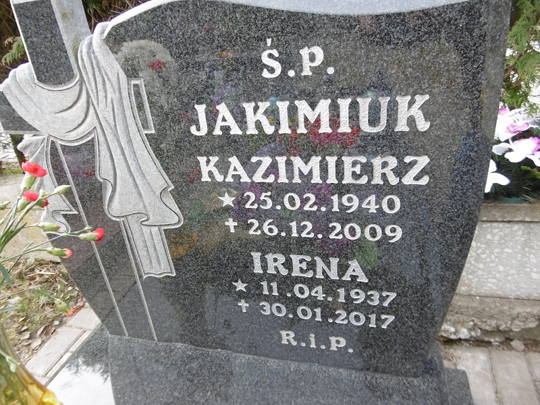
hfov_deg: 71.6
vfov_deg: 56.8
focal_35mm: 24
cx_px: 270
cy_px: 202
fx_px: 374
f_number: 3.1
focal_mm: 4.3
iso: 100
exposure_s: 1/125
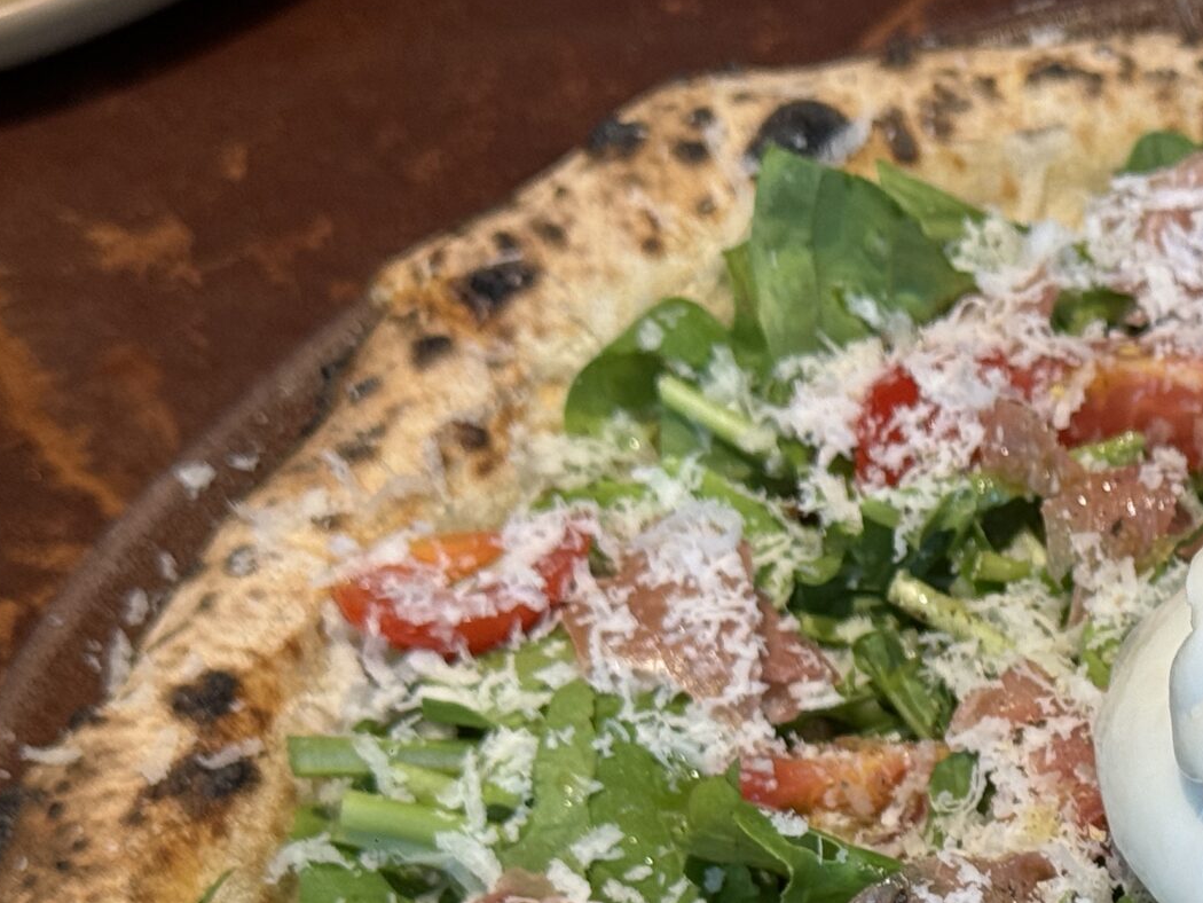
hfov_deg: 16.2
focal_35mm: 117
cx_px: 1394
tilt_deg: -50.4
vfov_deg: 12.4
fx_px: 4067
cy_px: 1015
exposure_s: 1/121
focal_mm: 6.76
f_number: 1.78
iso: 80
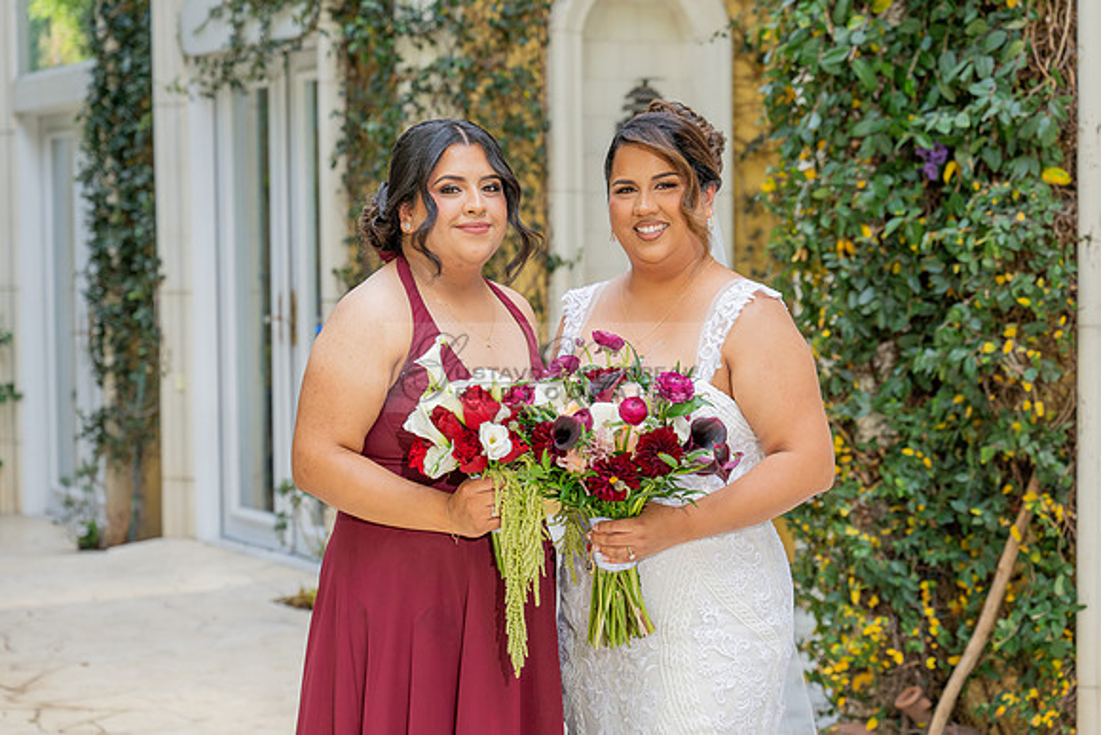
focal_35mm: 82
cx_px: 547
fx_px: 2500
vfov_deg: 16.7
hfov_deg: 24.8
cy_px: 386
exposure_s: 1/200
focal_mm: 70
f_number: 4
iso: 200
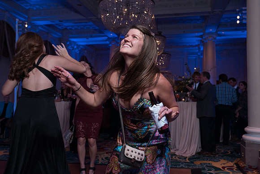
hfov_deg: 51.3
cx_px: 133
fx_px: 271
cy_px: 91
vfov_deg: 35.6
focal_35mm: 37
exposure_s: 1/200
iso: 2000
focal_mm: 34
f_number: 5.6
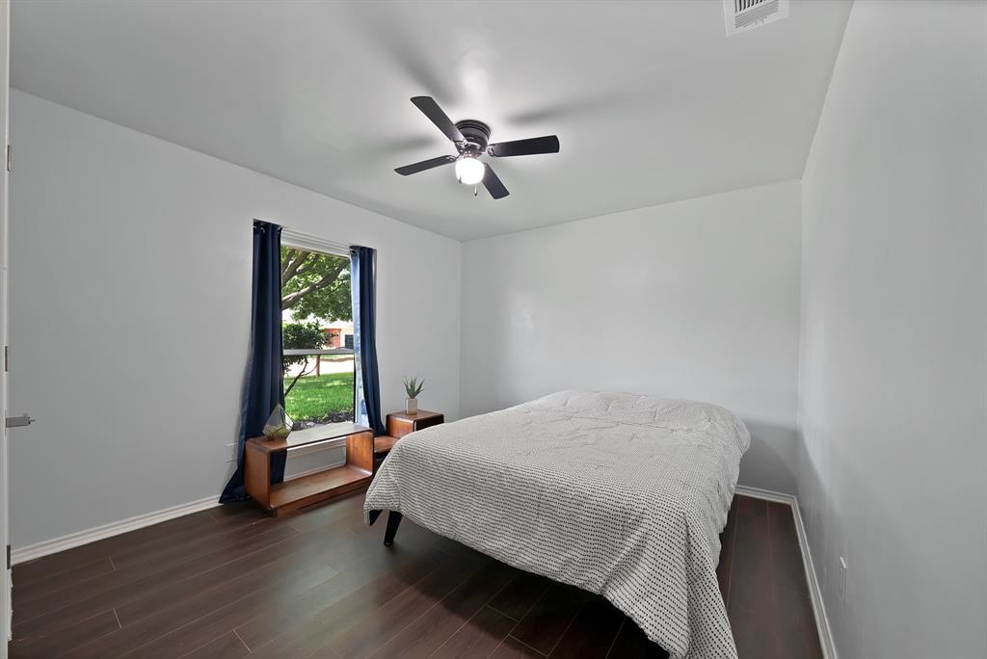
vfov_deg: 90.1
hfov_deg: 112.6
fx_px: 329
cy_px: 330
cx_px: 494
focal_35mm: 12
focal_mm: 12
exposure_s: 1/2
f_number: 9
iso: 640
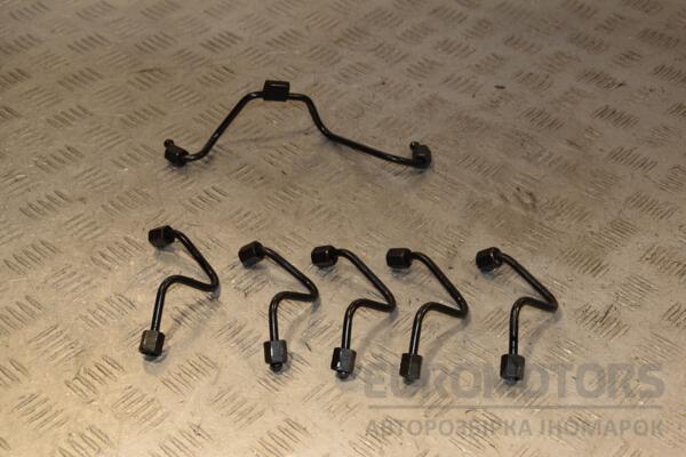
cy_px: 228
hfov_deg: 33.4
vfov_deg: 22.6
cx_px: 343
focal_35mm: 60
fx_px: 1143
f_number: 7.1
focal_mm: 40
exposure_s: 1/200
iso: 800
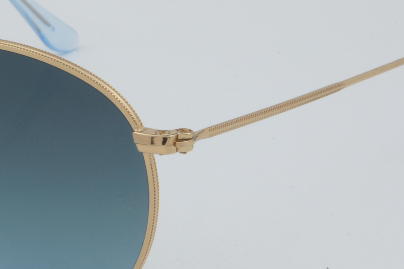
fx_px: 1885
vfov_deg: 8.2
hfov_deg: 12.1
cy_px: 125
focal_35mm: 168
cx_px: 38
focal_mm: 50
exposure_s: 1/3
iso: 100
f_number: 32
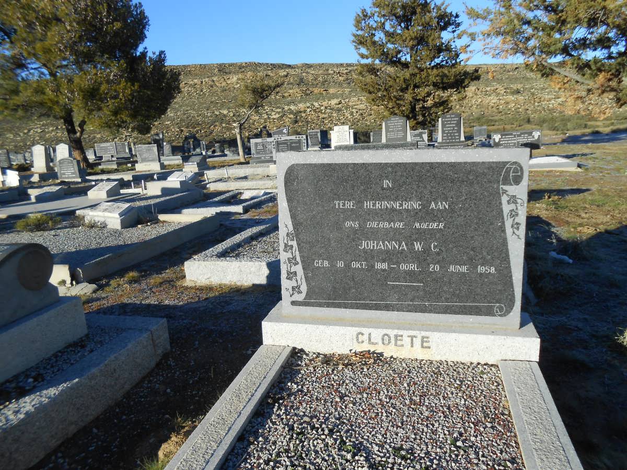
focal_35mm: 26
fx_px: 471
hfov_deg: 67.3
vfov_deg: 53.1
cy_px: 235
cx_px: 314
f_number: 3.5
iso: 80
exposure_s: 1/640
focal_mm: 4.6
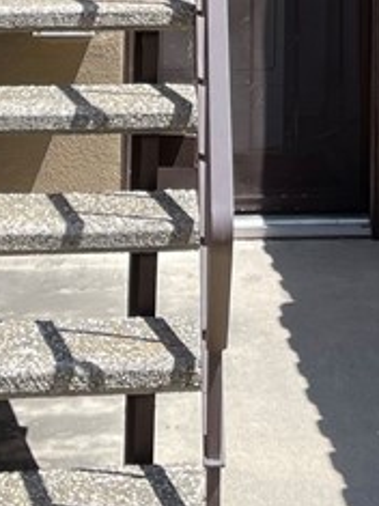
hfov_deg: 13.5
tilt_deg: +5.7
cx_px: 319
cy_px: -416
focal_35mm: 109
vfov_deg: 15.4
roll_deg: -0.9
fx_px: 1593
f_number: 1.6
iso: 32
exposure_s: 1/1767
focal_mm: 5.1
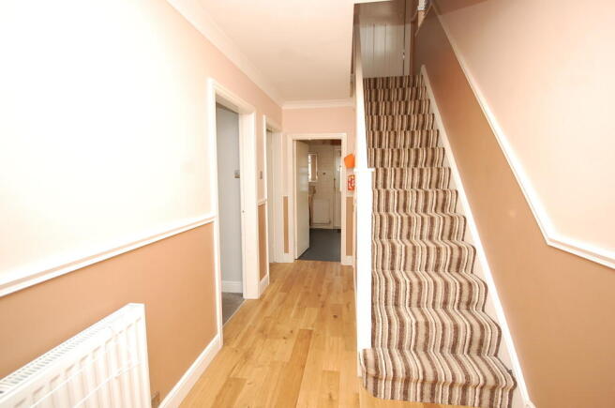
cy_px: 204
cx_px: 308
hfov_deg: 100.5
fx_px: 256
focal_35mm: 15
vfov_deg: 77.1
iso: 400
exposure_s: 1/60
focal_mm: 10
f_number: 4
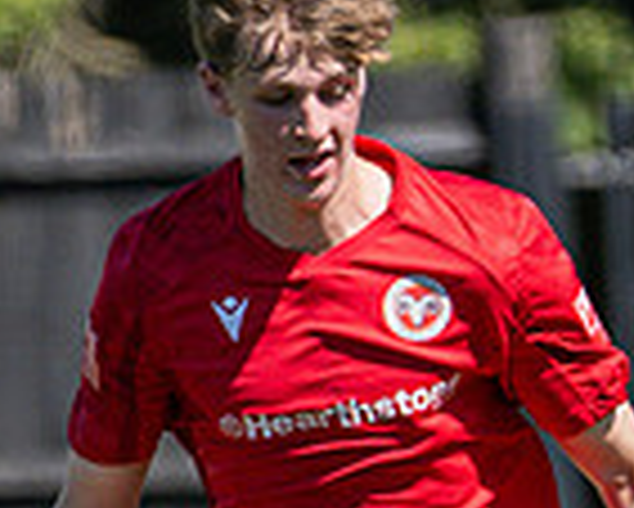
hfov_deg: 0.9
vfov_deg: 0.7
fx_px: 39976
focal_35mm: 2129
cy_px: 735
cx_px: 872
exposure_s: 1/3200
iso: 320
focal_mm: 250
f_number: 4
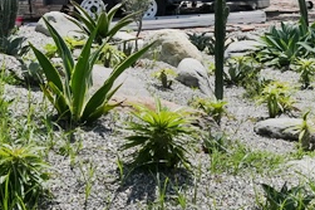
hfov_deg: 20.2
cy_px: -158
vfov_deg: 12.8
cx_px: 309
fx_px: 857
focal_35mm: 98
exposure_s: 1/4000
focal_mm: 24
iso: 1600
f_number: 11
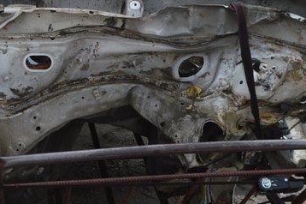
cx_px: 60
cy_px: 99
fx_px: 875
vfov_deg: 13.3
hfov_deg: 19.6
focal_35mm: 103
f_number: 7.1
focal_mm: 24
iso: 100
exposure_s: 1/200
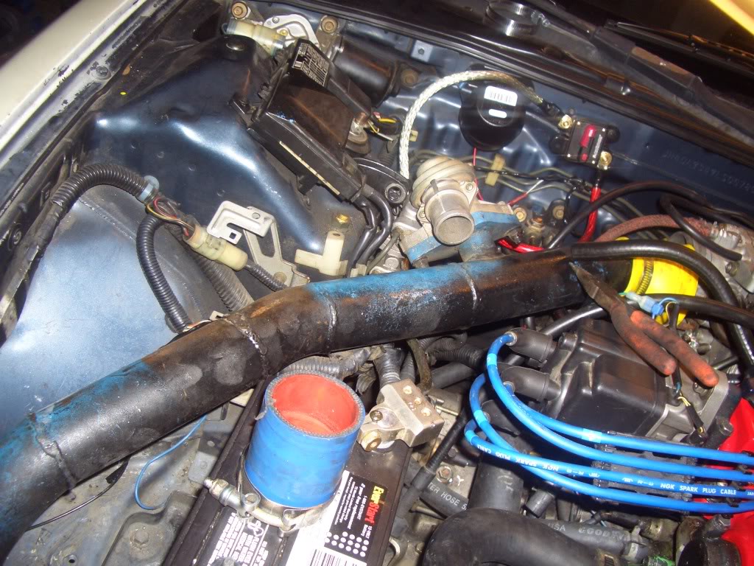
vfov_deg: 40.7
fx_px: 762
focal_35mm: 35
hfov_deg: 52.6
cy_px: 283
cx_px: 377
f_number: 2.6
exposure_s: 1/60
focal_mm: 5.8
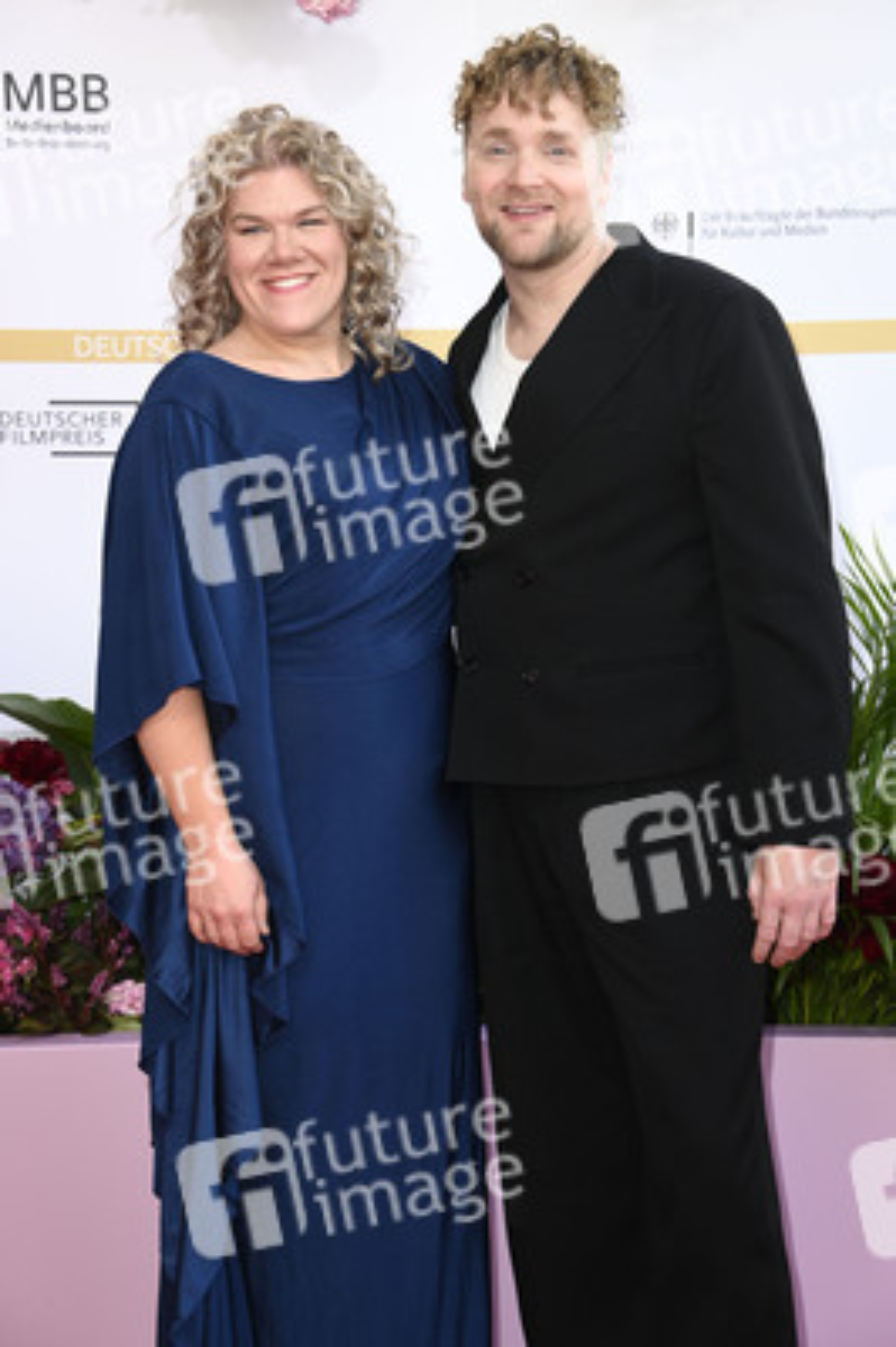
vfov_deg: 23.9
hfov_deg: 16.0
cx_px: 448
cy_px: 674
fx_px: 3179
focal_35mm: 85
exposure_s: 1/250
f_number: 6.3
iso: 500
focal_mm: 85
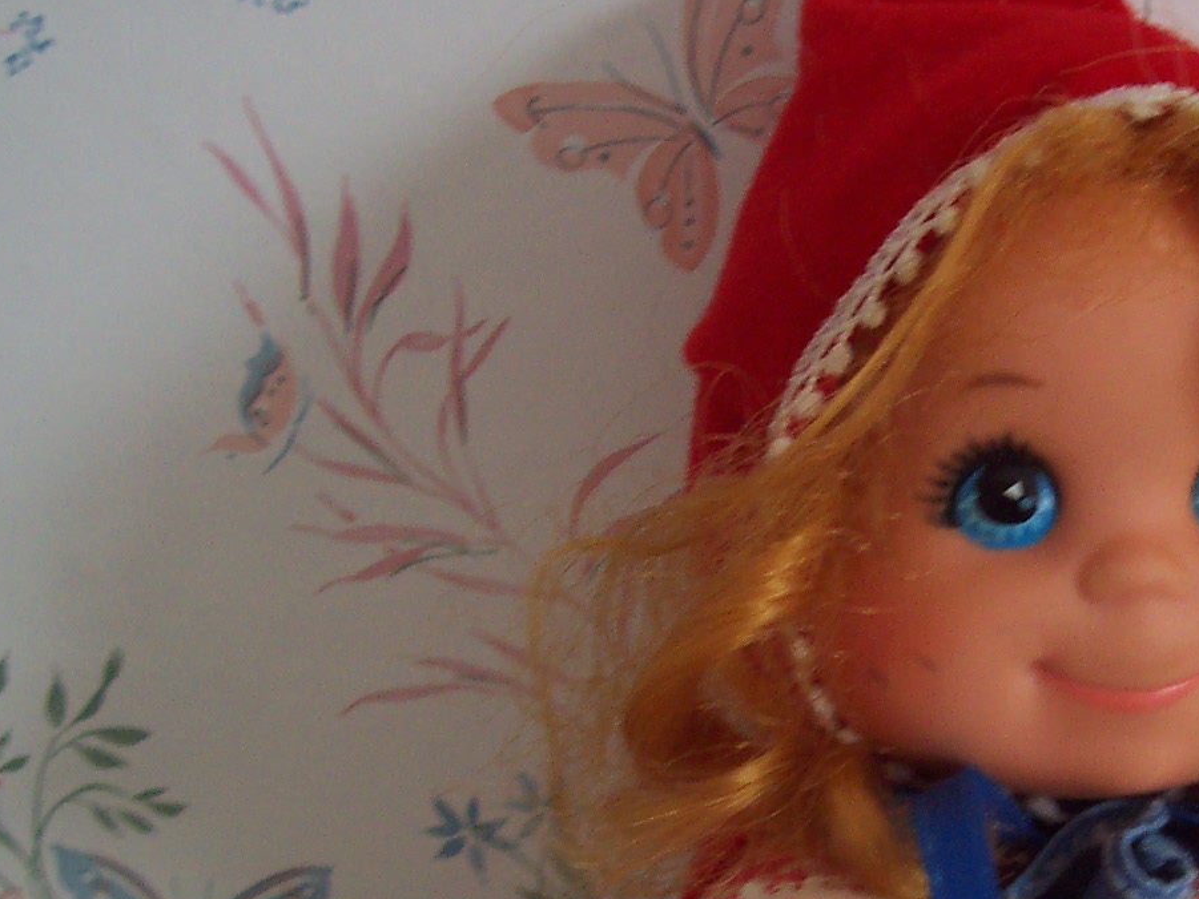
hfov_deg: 27.8
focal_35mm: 68
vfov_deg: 21.4
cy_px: 696
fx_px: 2356
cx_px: 1010
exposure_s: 1/30
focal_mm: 5.6
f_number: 2.8
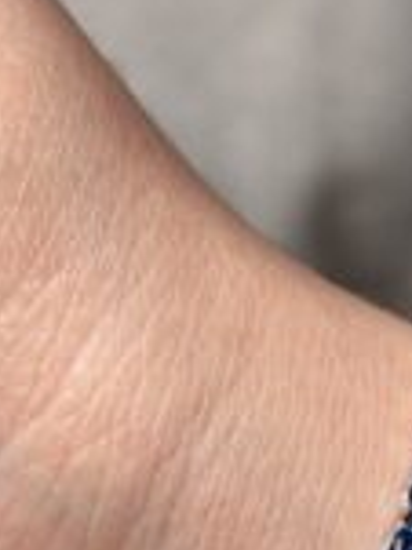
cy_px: 707
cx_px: 343
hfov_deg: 10.7
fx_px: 2193
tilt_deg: -59.1
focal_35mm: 138
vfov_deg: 13.8
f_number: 1.6
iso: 32
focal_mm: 5.96
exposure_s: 1/196
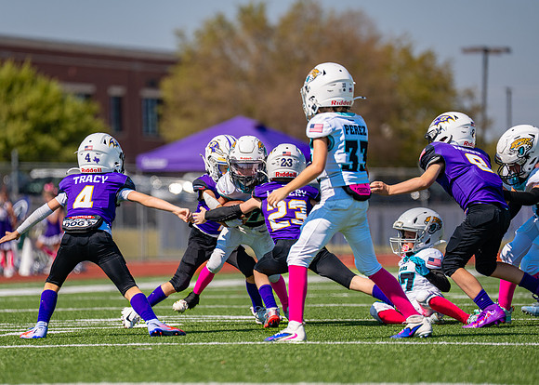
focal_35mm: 240
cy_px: 208
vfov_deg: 6.0
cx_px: 224
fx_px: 3673
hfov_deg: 8.4
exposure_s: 1/2500
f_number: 2.8
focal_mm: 200
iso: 100
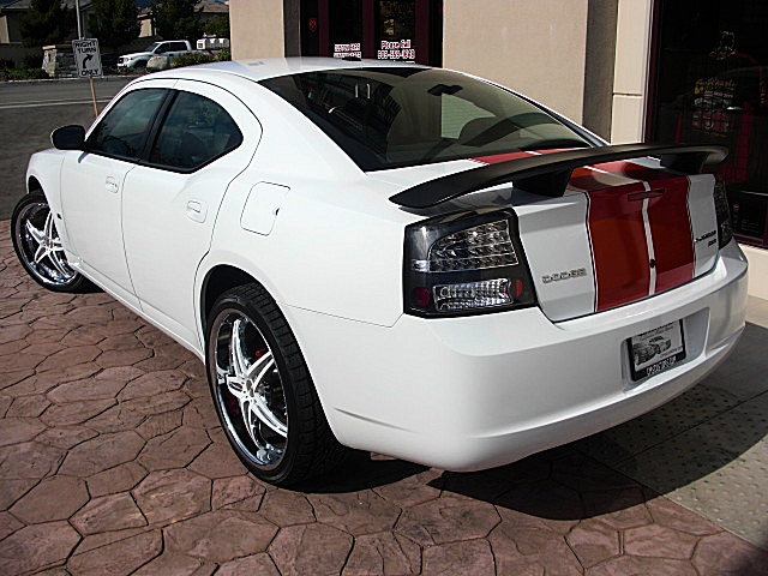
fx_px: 799
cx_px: 384
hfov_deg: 51.4
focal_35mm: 36
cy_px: 288
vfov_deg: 39.7
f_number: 7.9
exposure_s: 1/320
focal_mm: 6.3
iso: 50
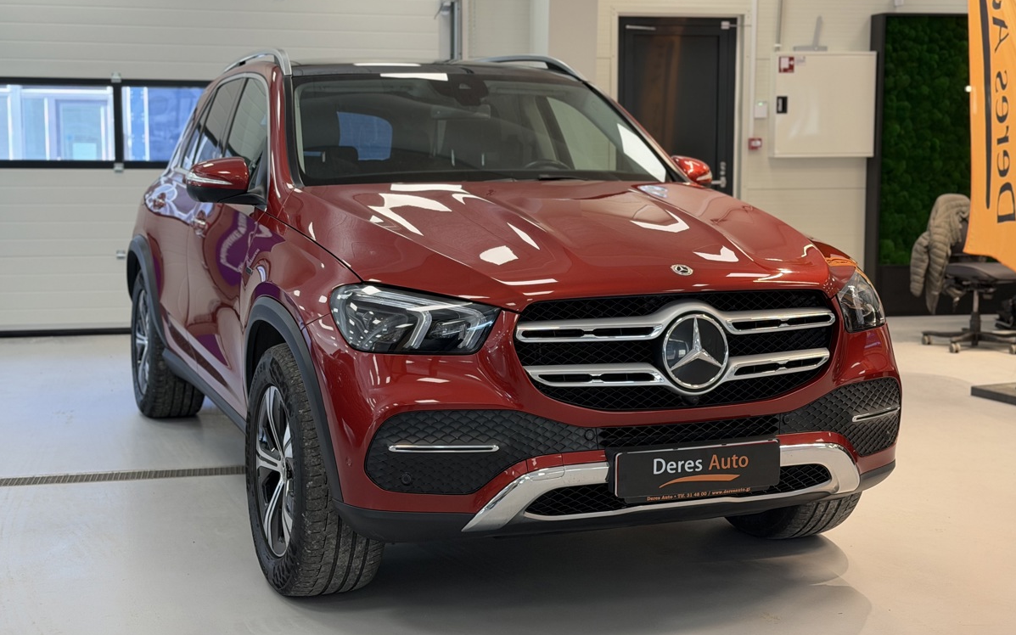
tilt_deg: -5.5
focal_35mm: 51
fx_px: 1412
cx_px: 508
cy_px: 267
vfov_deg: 25.3
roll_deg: -0.2
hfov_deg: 39.6
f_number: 1.78
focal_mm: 6.76
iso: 100
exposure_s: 1/120
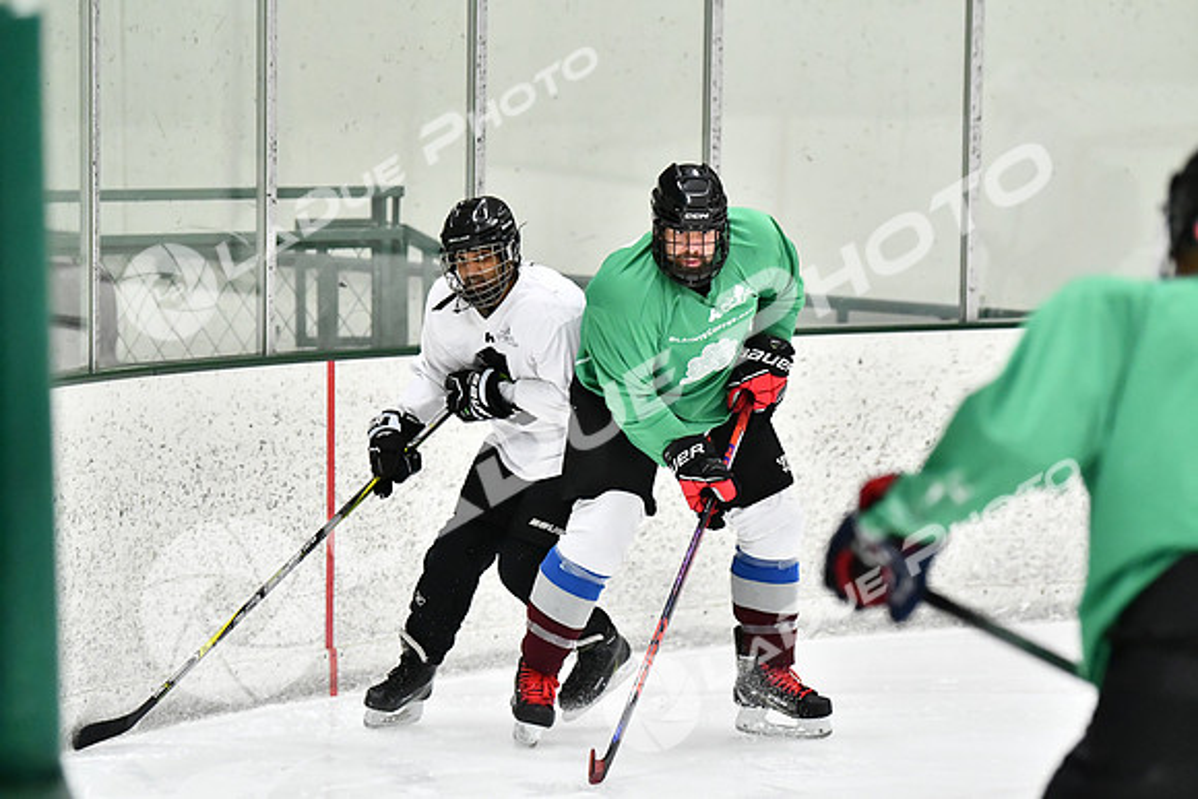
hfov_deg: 9.1
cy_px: 400
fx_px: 7489
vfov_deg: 6.1
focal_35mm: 225
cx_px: 599
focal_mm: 150
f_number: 2.8
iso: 5000
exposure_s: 1/1250
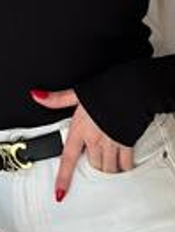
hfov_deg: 7.8
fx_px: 1275
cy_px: -23
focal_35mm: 190
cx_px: 42
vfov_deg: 10.3
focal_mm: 6.86
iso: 200
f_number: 1.78
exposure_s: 1/60
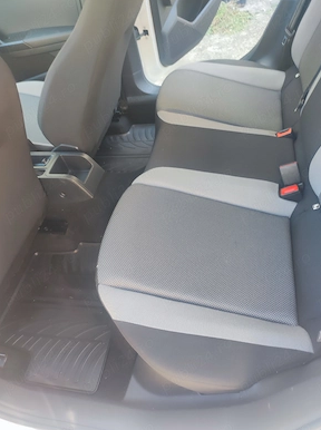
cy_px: 213
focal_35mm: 26
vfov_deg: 67.4
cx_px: 157
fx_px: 323
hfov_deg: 52.9
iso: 199
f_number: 1.79
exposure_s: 1/50
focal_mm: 4.7
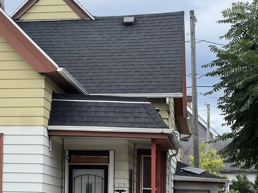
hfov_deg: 15.3
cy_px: 155
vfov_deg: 11.5
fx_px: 954
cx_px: 57
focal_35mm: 128
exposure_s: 1/228
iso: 25
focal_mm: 9
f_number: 2.8
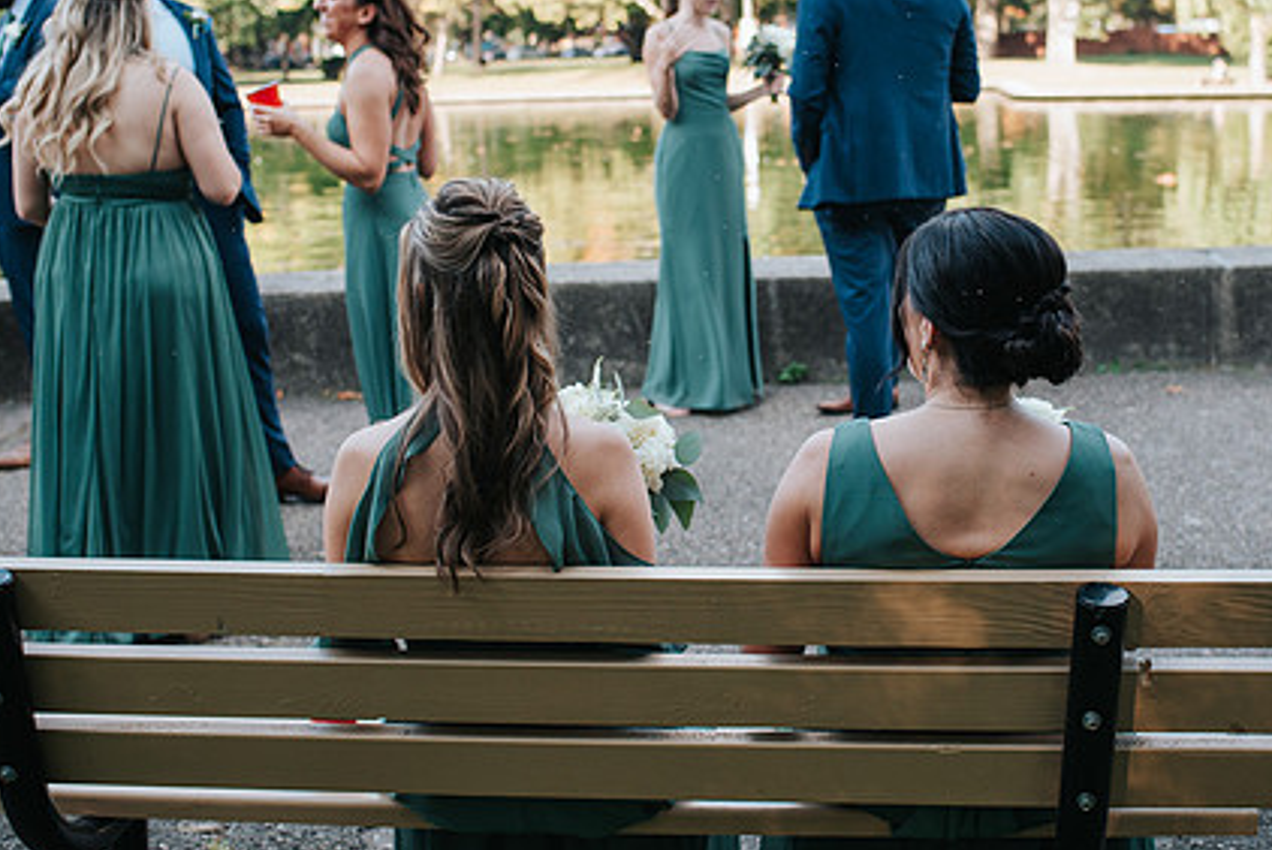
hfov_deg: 37.4
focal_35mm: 53
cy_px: 360
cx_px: 754
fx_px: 1874
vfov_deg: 25.5
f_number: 3.2
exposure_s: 1/800
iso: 560
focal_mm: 35
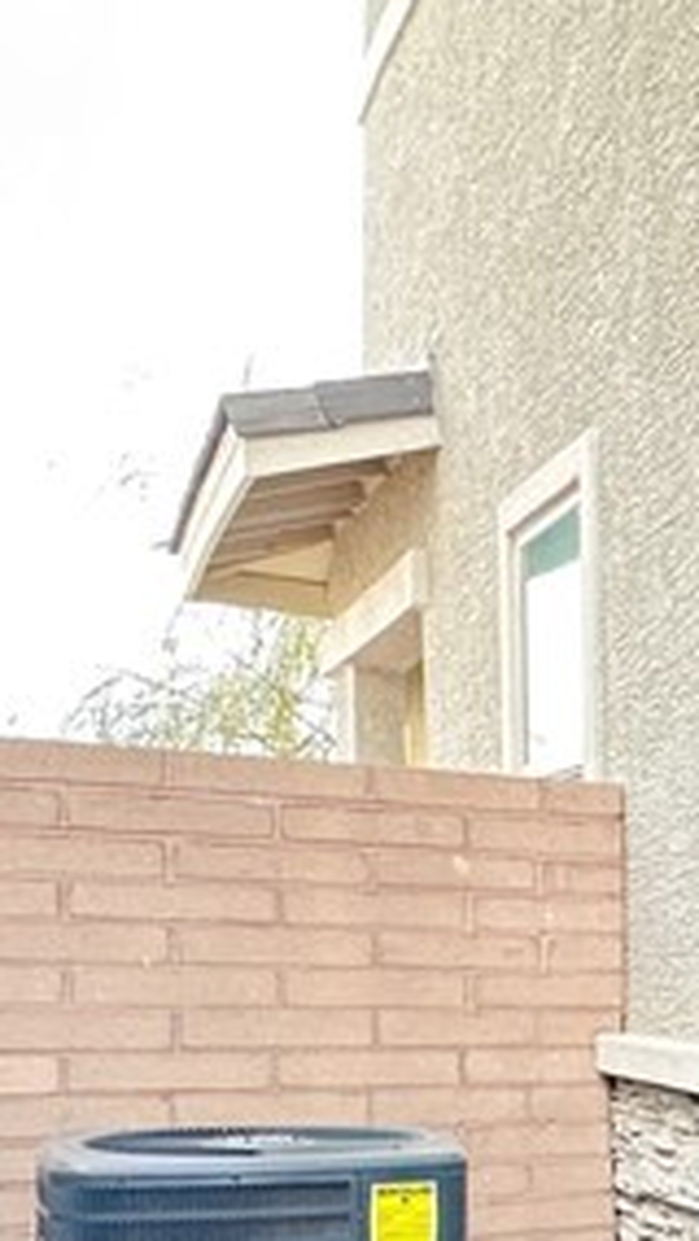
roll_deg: -0.8
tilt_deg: -3.1
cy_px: 1079
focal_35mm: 55
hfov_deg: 16.0
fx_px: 1810
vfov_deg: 35.9
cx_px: 1468
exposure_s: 1/99
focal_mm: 2.22
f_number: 2.2
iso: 160
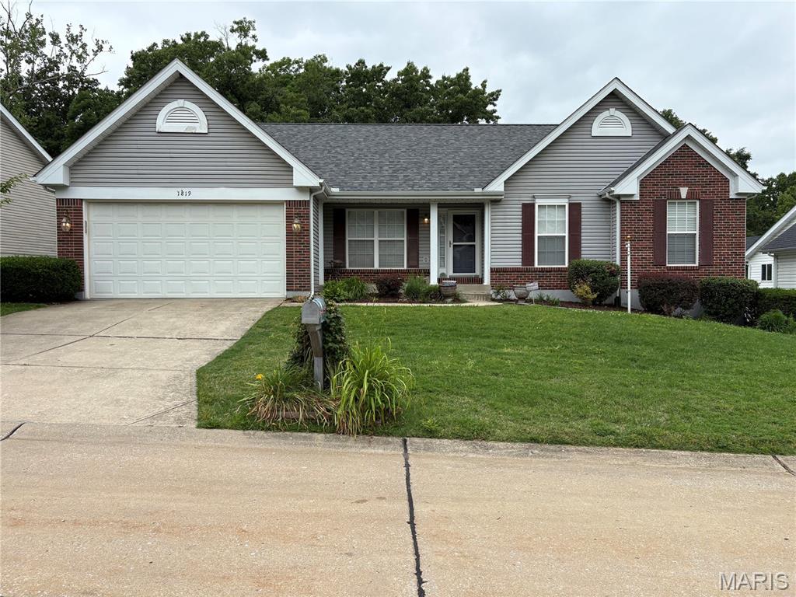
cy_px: 298
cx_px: 398
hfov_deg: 67.3
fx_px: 598
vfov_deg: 53.1
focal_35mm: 26
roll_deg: +0.8
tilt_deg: -1.2
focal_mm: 5.96
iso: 50
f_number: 1.6
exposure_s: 1/1751
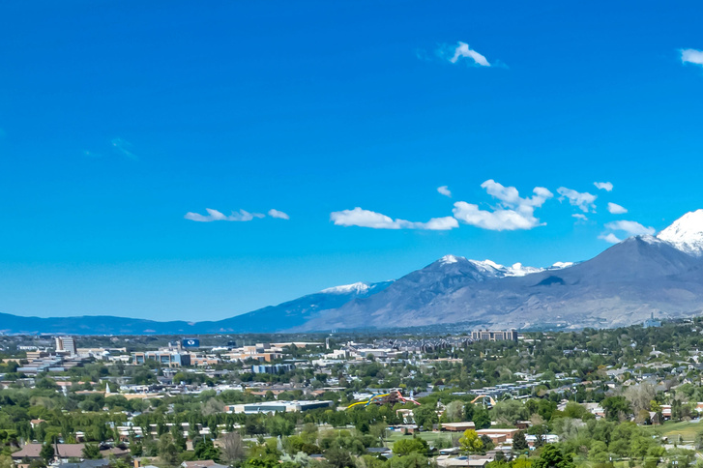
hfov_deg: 27.6
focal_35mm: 62
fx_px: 1210
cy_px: 589
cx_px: 888
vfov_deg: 20.2
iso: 100
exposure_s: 1/2000
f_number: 2.8
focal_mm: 8.38
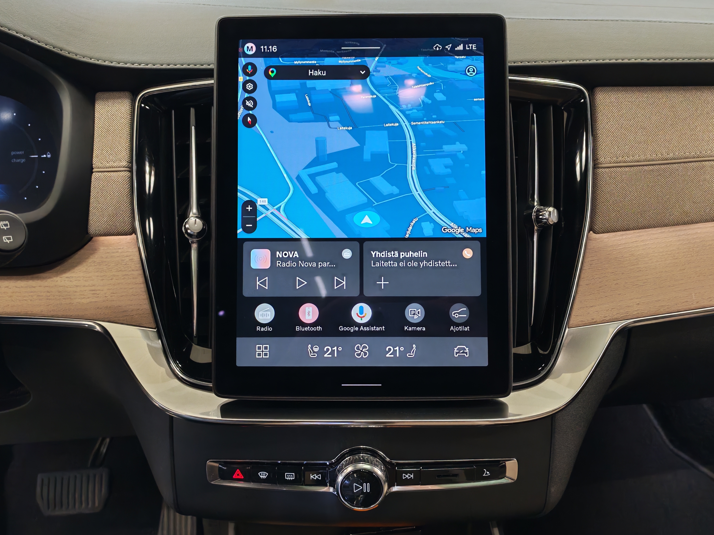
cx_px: 357
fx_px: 639
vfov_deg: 45.4
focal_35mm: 31
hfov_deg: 58.4
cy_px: 268
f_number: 1.9
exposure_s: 1/50
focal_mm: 6.12
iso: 1600
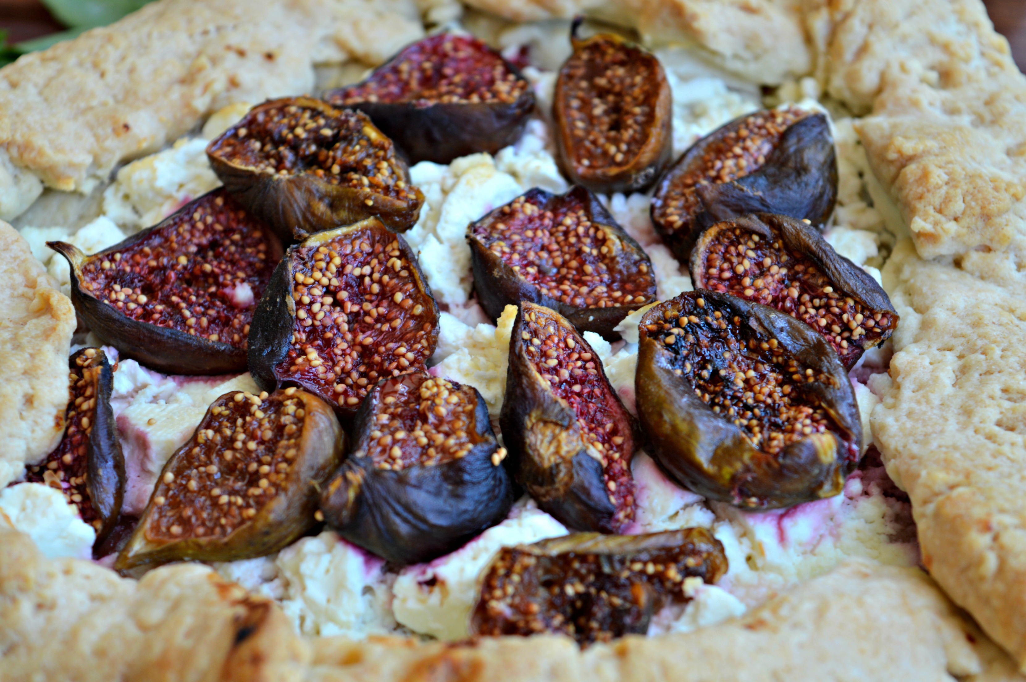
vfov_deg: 16.5
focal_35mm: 82
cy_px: 341
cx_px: 513
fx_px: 2349
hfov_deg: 24.6
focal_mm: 55
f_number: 5.6
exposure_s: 1/20
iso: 100
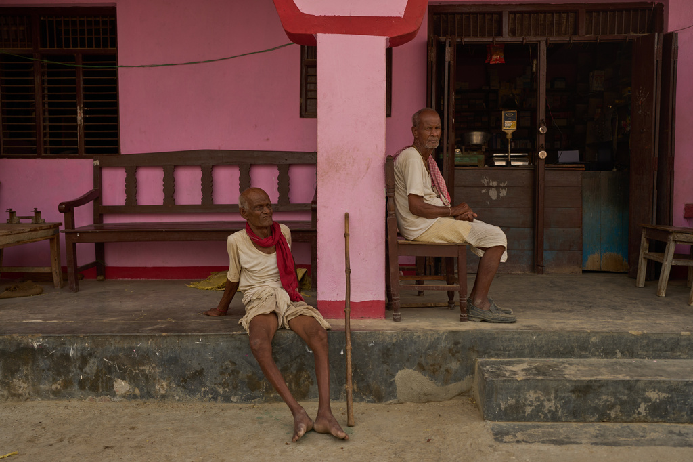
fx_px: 673
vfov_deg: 37.8
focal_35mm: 35
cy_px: 231
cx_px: 346
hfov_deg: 54.4
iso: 125
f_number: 2.8
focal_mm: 35
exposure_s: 1/640
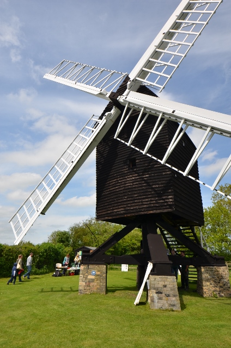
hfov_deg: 52.9
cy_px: 174
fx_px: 232
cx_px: 116
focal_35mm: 24
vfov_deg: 73.8
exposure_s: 1/250
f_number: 8
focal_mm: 16
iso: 100
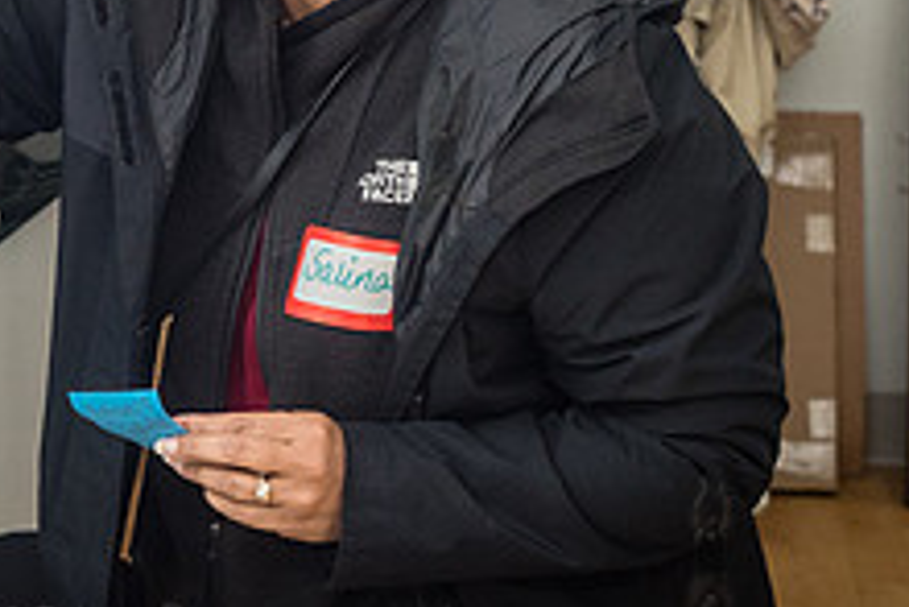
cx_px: 31
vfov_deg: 11.5
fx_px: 3007
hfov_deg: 16.9
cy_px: 129
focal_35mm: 119
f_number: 5.6
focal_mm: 35
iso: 1250
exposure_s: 1/200
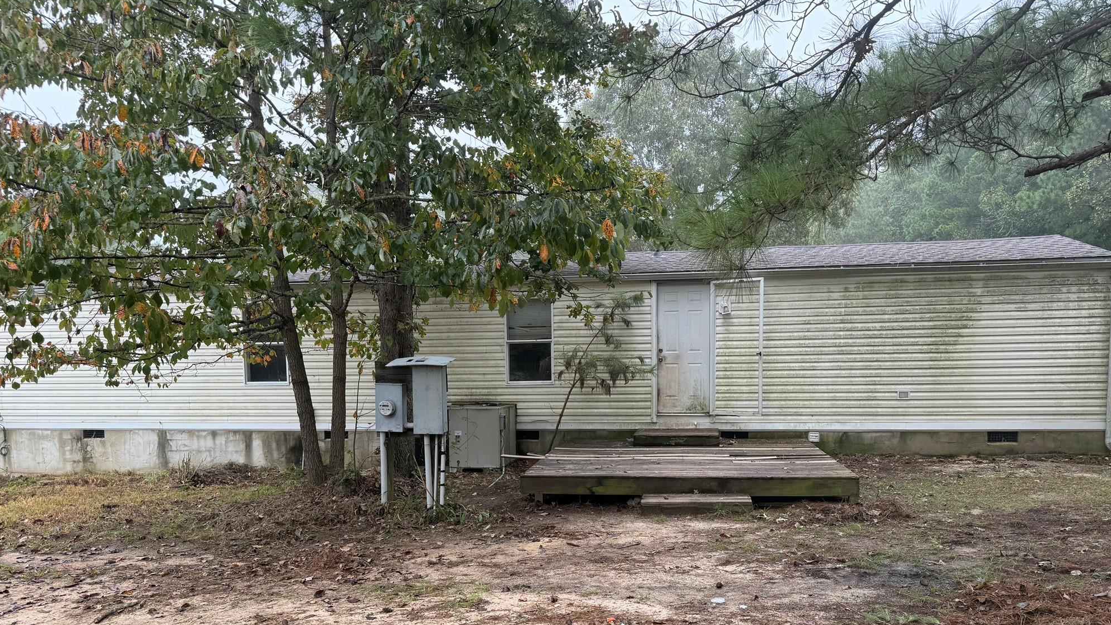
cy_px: 414
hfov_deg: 69.8
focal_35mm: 27
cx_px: 546
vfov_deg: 42.4
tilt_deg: -0.9
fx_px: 795
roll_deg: -0.2
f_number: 1.78
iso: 64
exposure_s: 1/200
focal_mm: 6.76
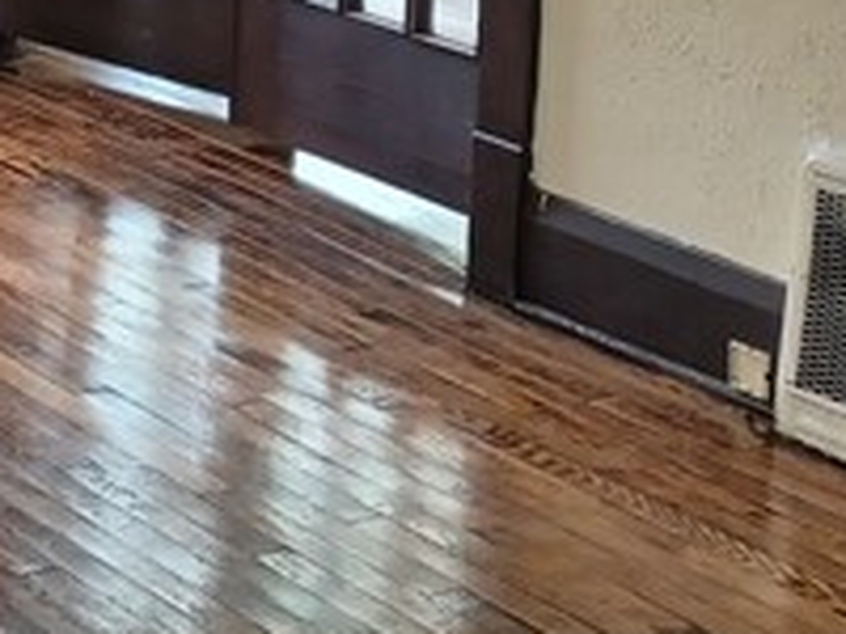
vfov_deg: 11.2
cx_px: -283
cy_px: -283
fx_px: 3128
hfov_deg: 14.7
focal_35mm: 128
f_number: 1.8
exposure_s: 1/60
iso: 250
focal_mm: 4.6
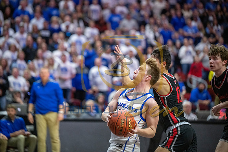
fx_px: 1014
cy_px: 76
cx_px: 114
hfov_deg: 12.8
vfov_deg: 8.6
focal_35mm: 160
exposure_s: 1/1250
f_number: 2.8
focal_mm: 160
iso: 2500
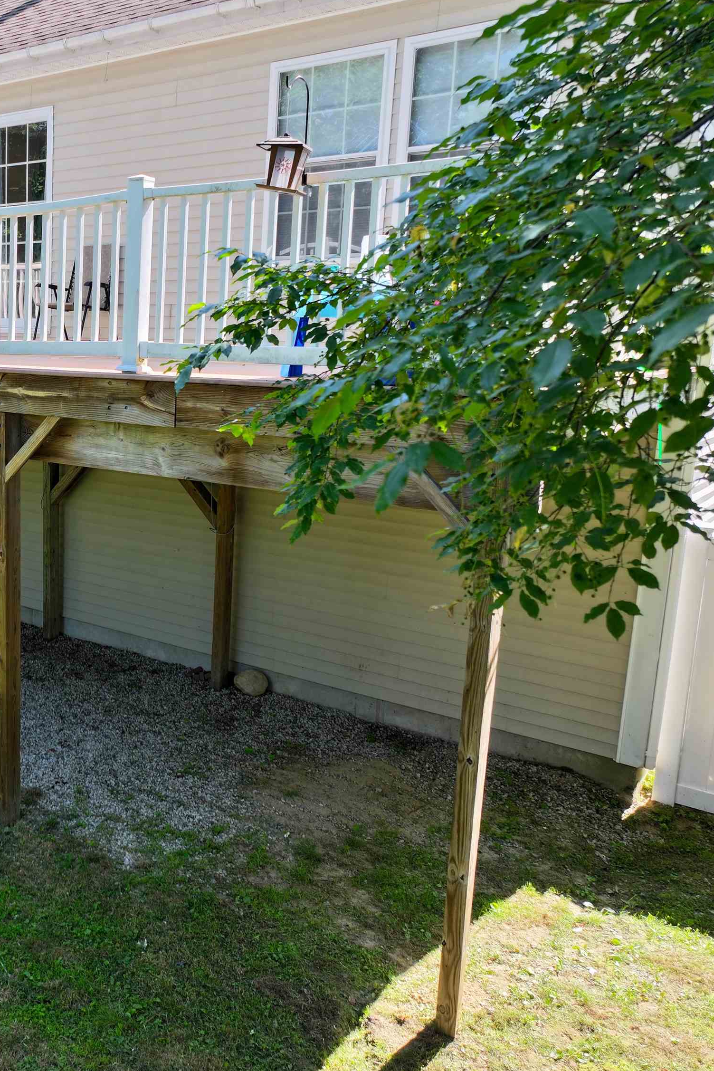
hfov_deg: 35.3
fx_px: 1011
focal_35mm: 34
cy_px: 526
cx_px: 2
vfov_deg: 55.8
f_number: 2.8
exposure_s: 1/200
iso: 100
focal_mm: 12.29
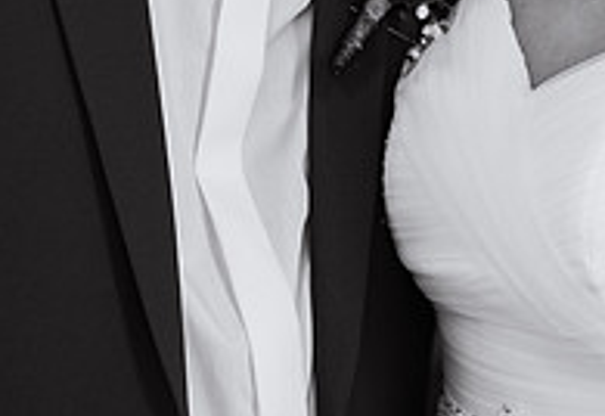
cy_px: -448
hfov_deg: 13.2
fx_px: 2613
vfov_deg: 8.6
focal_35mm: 154
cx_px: 457
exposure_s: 1/100
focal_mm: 35
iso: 320
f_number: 2.8
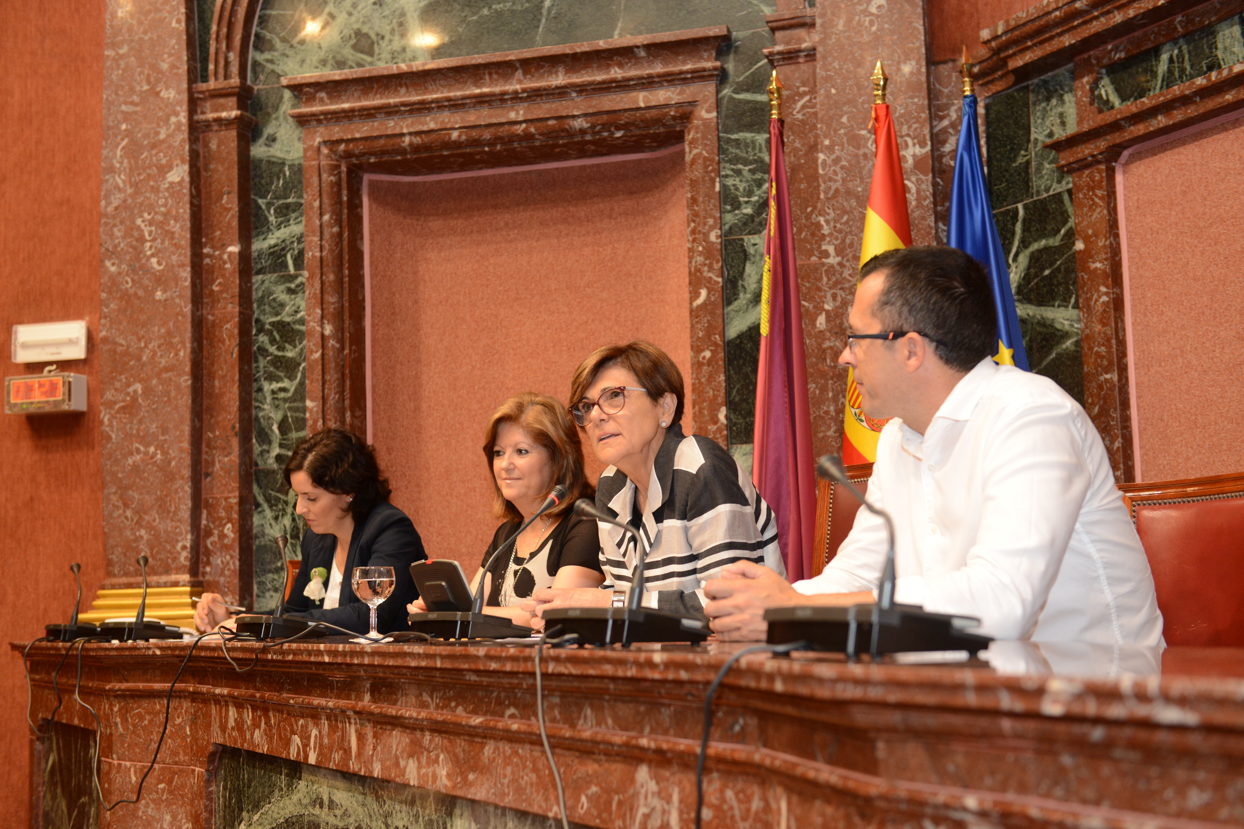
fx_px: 1728
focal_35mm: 50
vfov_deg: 27.0
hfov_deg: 39.6
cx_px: 622
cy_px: 414
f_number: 3.5
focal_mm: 50
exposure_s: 1/80
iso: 1600
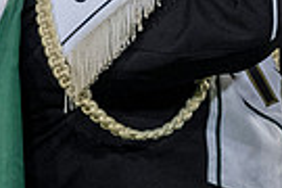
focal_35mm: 1290
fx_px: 10104
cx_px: 215
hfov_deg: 1.6
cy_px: -136
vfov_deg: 1.1
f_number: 2.8
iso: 1000
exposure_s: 1/500
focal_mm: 200
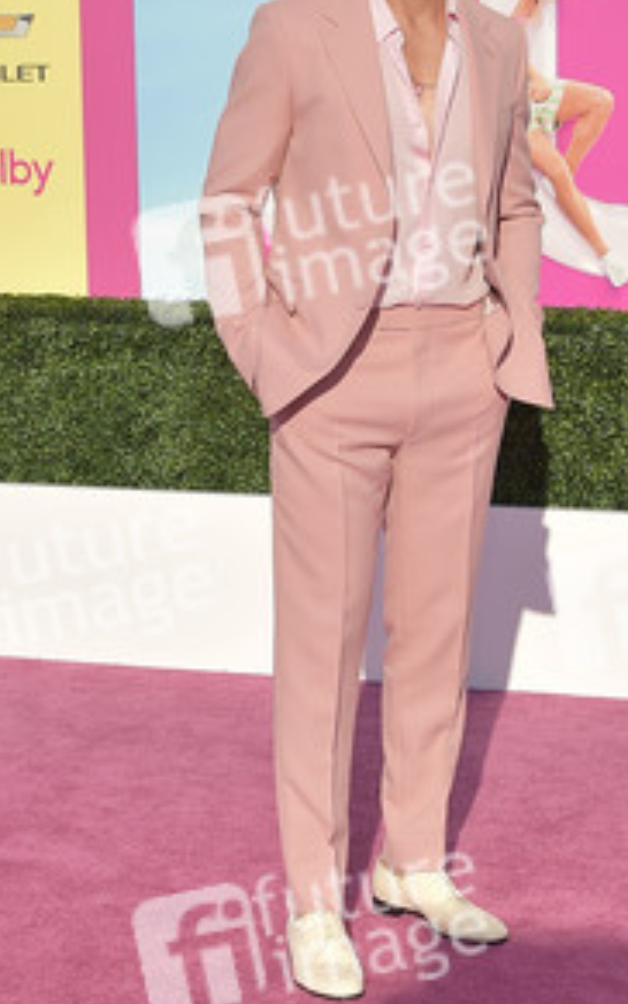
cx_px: 412
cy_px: 417
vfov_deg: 40.9
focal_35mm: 49
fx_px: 1341
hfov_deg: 26.2
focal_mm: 35
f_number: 6.3
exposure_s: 1/640
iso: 100
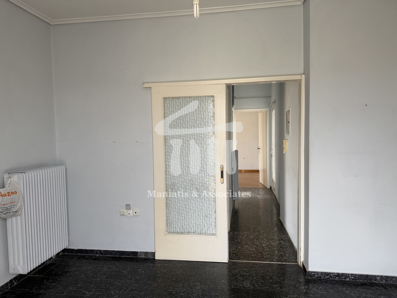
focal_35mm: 24
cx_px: 198
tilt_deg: -2.6
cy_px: 149
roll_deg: +1.4
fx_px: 275
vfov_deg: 56.8
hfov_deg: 71.6
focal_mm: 6.76
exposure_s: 1/98
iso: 200
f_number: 1.78
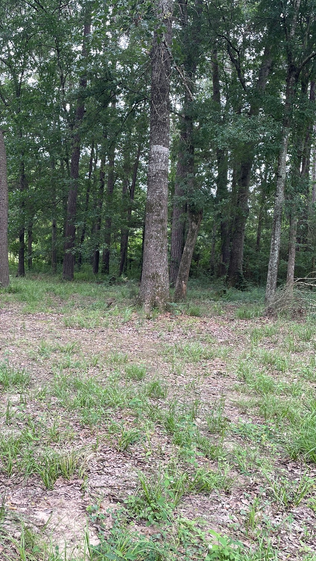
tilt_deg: -2.9
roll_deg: -2.2
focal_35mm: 38
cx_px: 84
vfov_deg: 52.8
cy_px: 279
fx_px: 566
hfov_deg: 30.7
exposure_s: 1/121
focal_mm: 4.2
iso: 40
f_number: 1.6
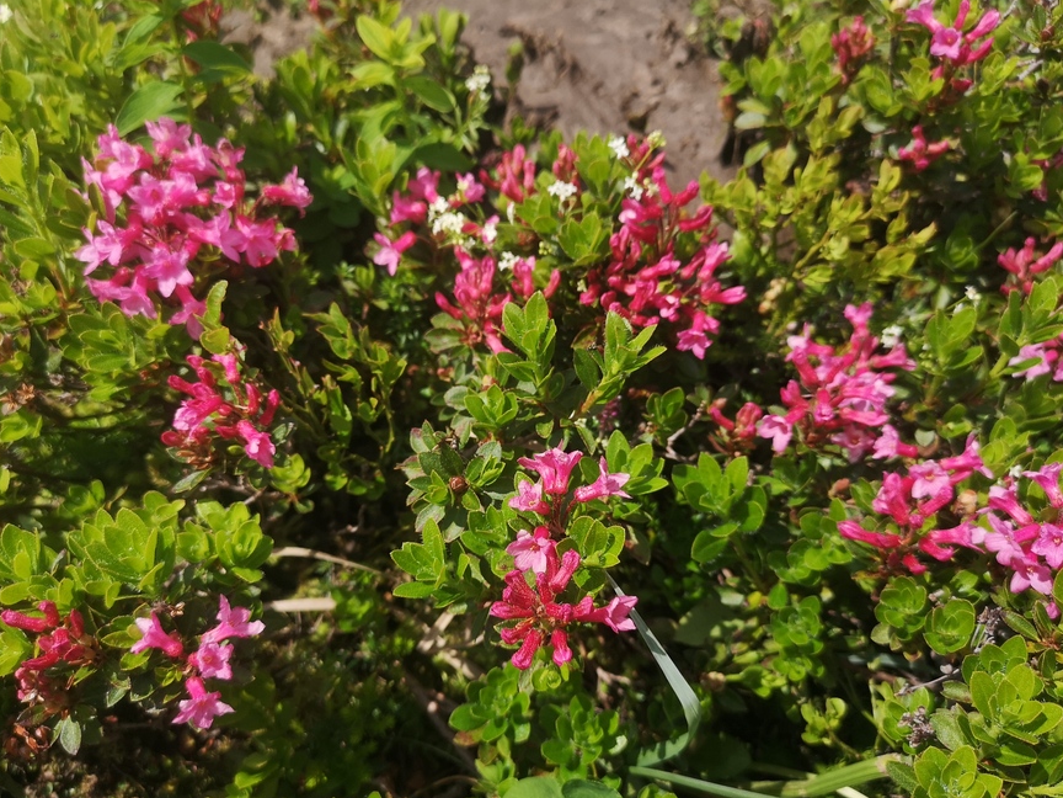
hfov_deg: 56.8
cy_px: 452
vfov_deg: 44.1
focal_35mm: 32
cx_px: 532
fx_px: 983
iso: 50
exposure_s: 1/2146
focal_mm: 3.95
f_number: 1.8
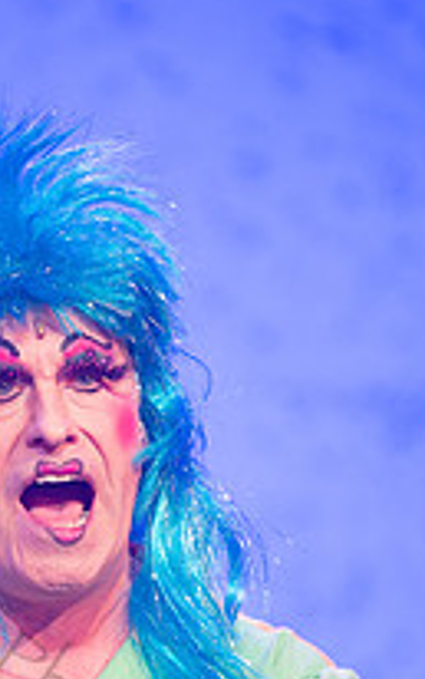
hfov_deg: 3.4
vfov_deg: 5.4
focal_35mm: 389
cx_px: -8
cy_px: 639
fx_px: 7199
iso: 1000
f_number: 2.8
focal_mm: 175
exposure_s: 1/200
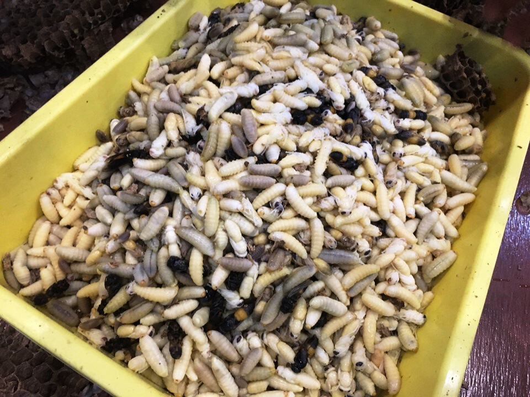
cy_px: 198
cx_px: 265
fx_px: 444
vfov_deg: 48.2
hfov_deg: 61.7
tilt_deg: -56.8
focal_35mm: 29
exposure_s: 1/25
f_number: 2.2
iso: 200
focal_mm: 4.15
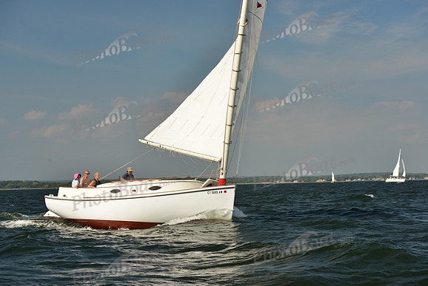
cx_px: 214
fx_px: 892
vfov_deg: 18.2
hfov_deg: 27.0
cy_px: 143
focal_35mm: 75
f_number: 7.1
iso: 500
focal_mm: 75
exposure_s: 1/1000
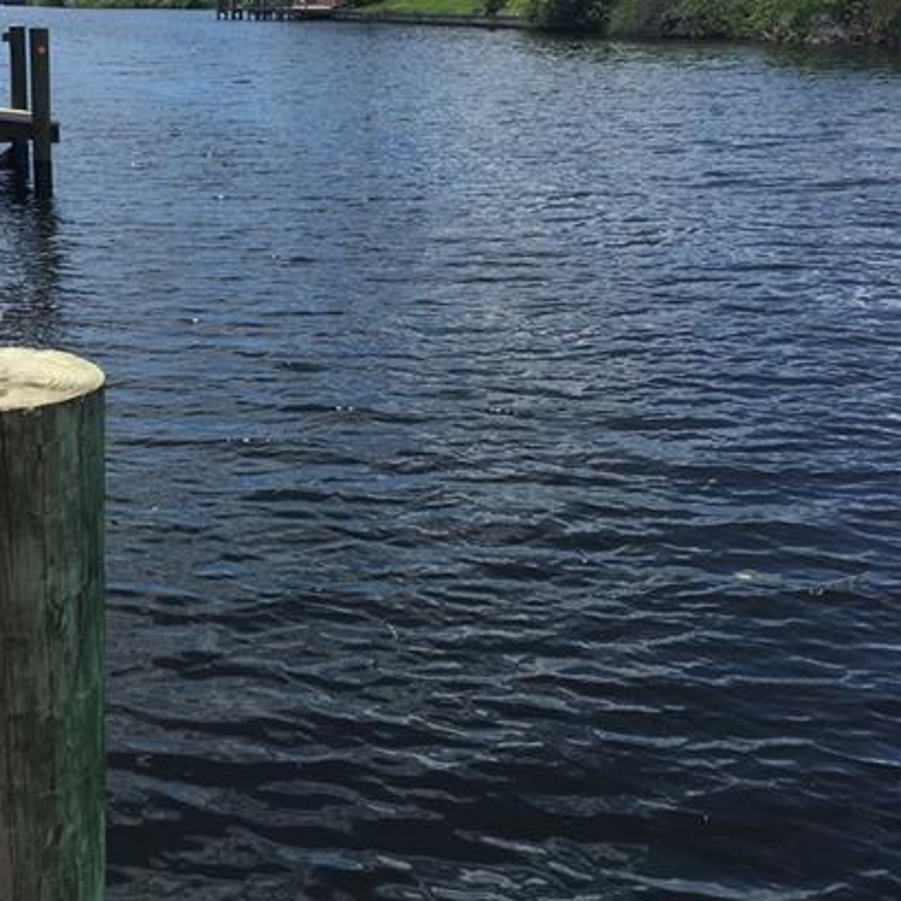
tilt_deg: -11.2
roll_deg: +1.5
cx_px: 272
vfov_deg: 35.1
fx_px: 1413
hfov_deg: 34.9
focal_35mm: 48
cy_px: 319
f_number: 2.2
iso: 25
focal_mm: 4.15
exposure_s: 1/1672
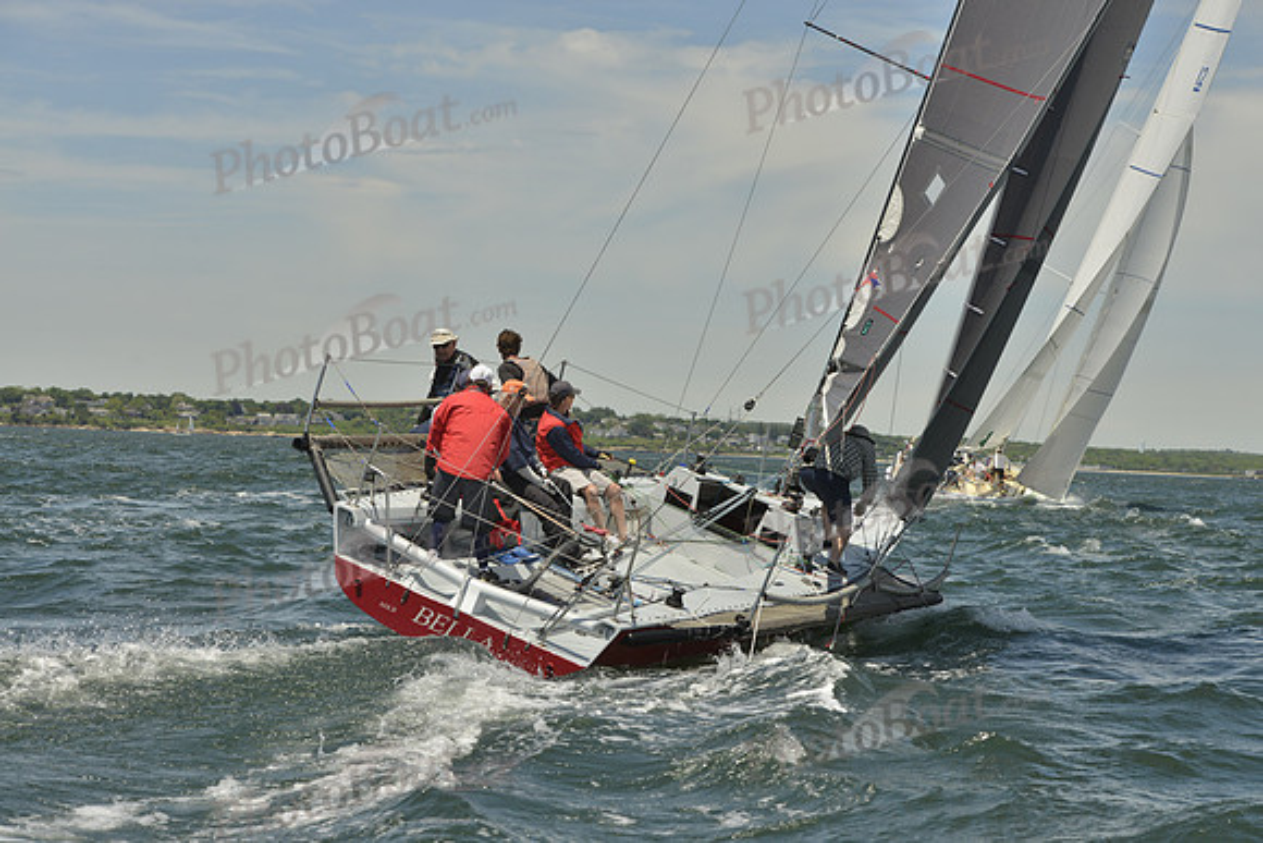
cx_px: 632
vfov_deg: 15.9
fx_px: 3018
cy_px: 422
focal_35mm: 86
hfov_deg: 23.6
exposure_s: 1/1600
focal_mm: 86
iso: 280
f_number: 8
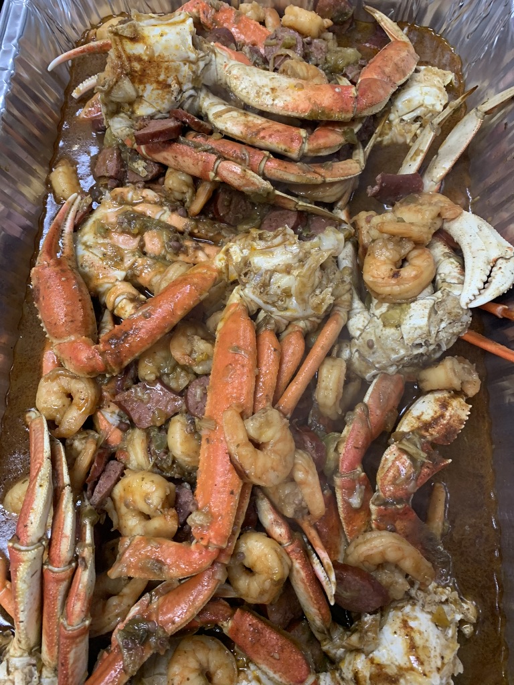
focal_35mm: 26
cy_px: 342
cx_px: 257
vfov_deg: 67.3
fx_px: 515
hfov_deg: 53.1
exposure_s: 1/60
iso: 250
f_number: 1.8
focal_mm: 4.25
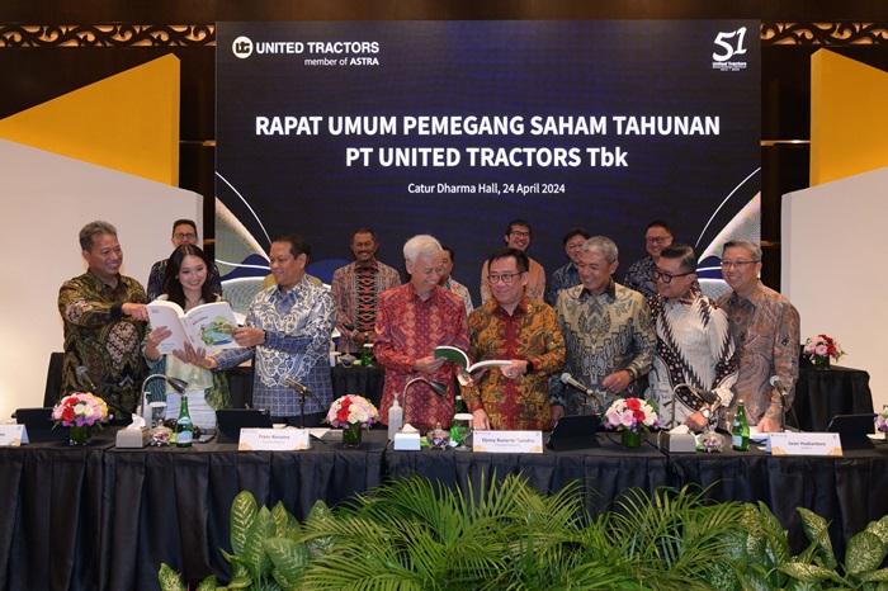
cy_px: 296
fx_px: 801
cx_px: 444
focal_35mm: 32
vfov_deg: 40.5
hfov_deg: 58.0
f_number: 5
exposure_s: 1/125
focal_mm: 32.5
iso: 1250
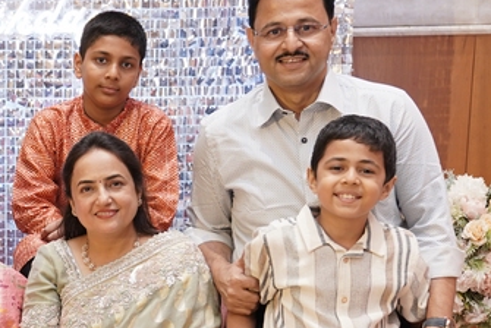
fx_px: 1502
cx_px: -45
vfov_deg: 12.3
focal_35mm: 110
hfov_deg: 17.9
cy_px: 361
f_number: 4
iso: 800
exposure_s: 1/160
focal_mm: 36
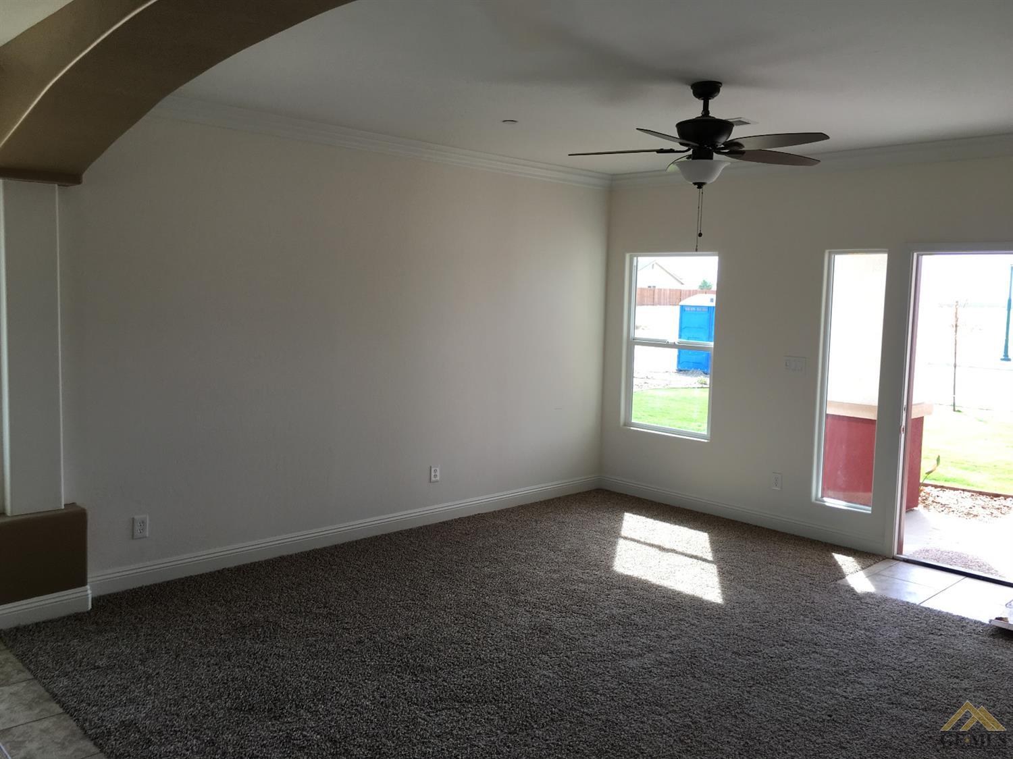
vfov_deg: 48.2
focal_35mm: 29
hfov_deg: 61.7
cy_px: 380
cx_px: 506
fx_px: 848
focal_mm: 4.15
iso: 25
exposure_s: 1/120
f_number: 2.2
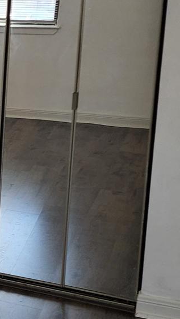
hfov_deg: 10.6
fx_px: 773
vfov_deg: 23.2
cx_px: -302
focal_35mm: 91
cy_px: 88
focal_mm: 6.4
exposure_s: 1/120
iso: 125
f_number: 1.8
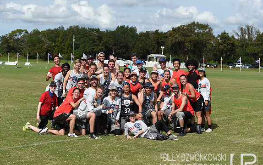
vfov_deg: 18.1
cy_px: 87
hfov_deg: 28.6
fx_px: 516
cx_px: 131
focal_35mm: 72
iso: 100
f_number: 5
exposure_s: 1/1600
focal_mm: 70
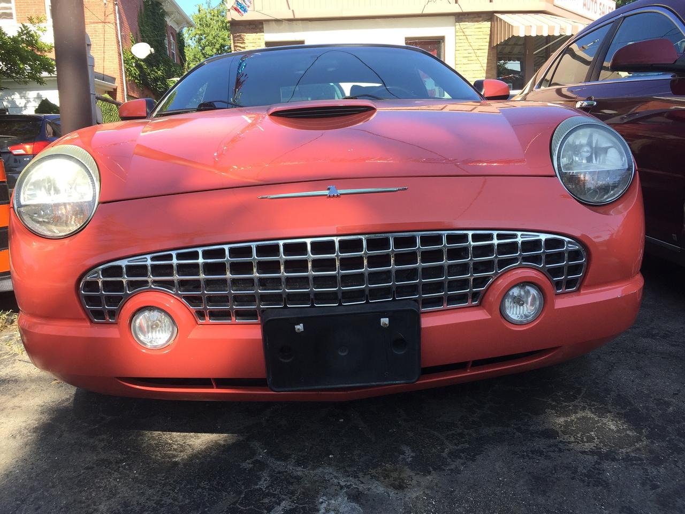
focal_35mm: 29
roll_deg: +1.1
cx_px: 342
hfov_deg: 61.7
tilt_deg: -9.1
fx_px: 574
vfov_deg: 48.2
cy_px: 257
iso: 32
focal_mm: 4.15
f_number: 2.2
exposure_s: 1/465
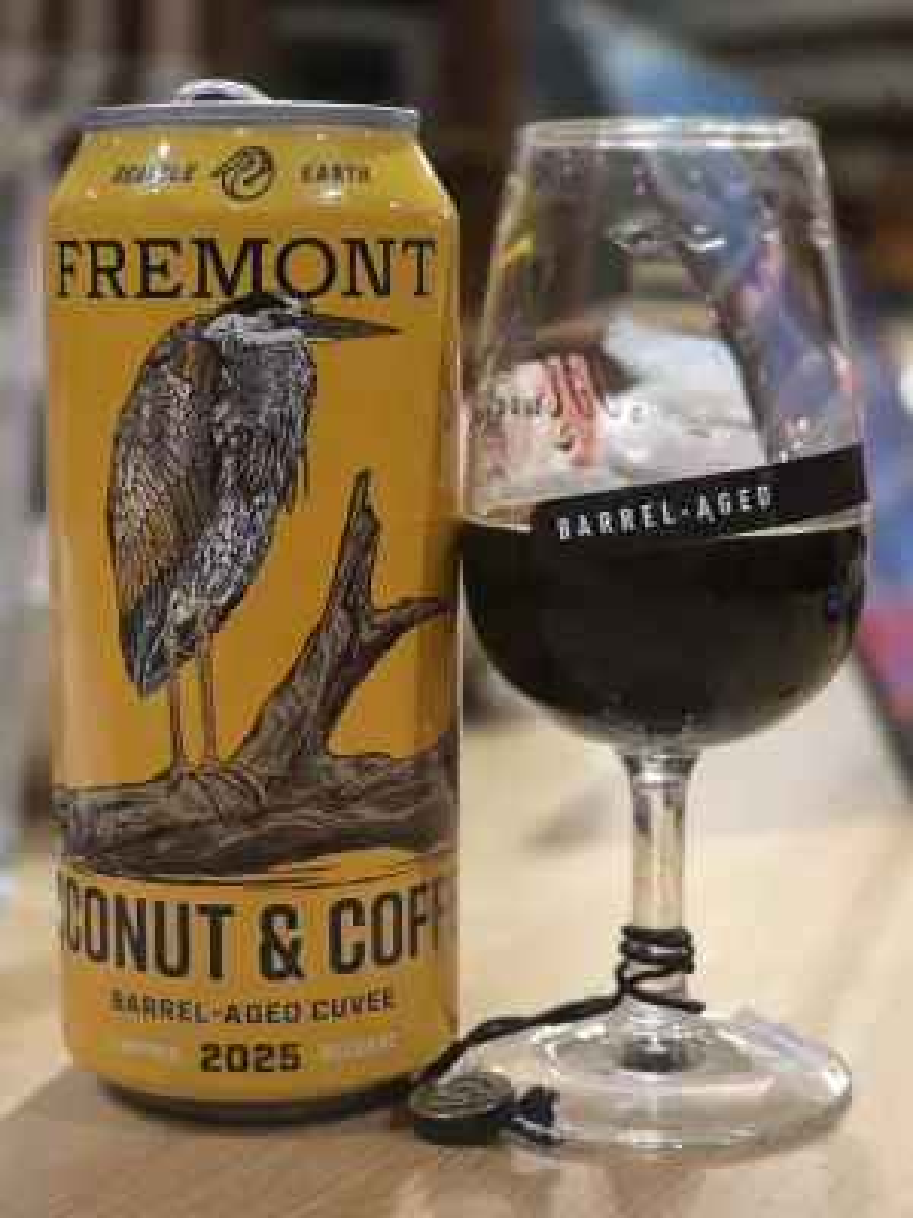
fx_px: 2427
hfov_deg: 21.3
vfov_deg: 28.2
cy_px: 609
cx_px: 456
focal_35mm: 69
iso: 320
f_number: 2.4
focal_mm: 7.9
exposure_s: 1/40
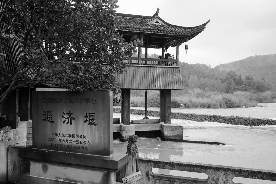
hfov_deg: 60.3
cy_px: 92
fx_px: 238
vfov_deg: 42.3
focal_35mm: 31
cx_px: 138
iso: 1000
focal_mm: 31
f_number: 8
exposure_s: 1/125
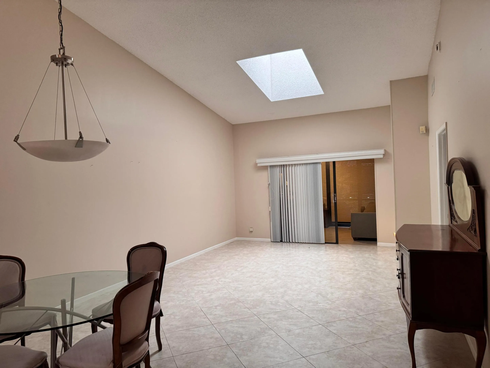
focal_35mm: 24
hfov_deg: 71.6
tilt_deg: -2.1
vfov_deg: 56.8
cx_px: 245
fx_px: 340
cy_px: 184
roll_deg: +2.2
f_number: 1.78
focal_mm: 6.76
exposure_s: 1/60
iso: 320
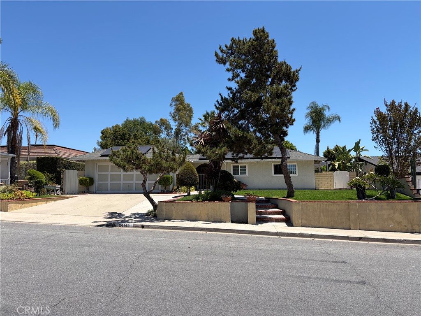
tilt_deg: +5.8
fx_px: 316
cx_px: 210
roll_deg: +1.5
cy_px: 158
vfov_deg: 53.1
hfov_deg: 67.3
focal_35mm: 26
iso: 50
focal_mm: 5.96
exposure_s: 1/3448
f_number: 1.6
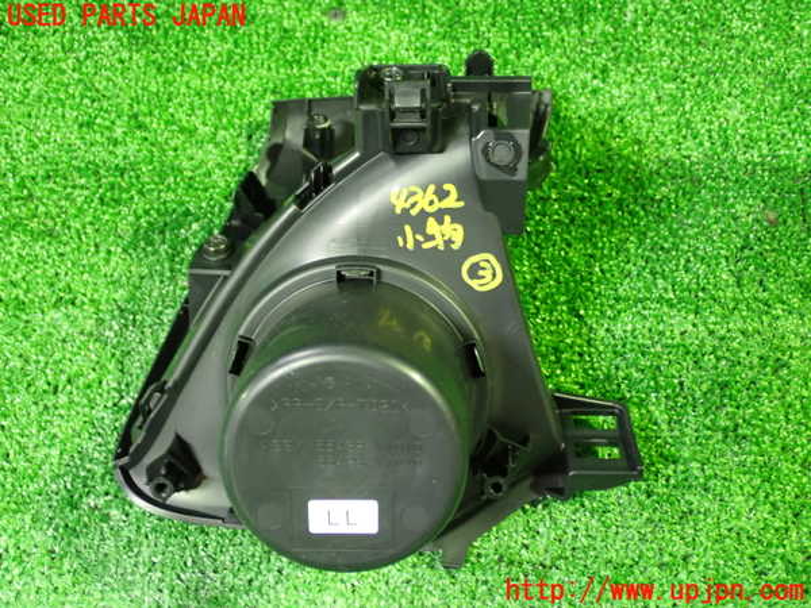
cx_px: 406
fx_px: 1101
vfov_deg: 30.9
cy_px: 304
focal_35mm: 47
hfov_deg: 40.4
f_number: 3.1
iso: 800
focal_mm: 8.4
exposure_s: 1/15
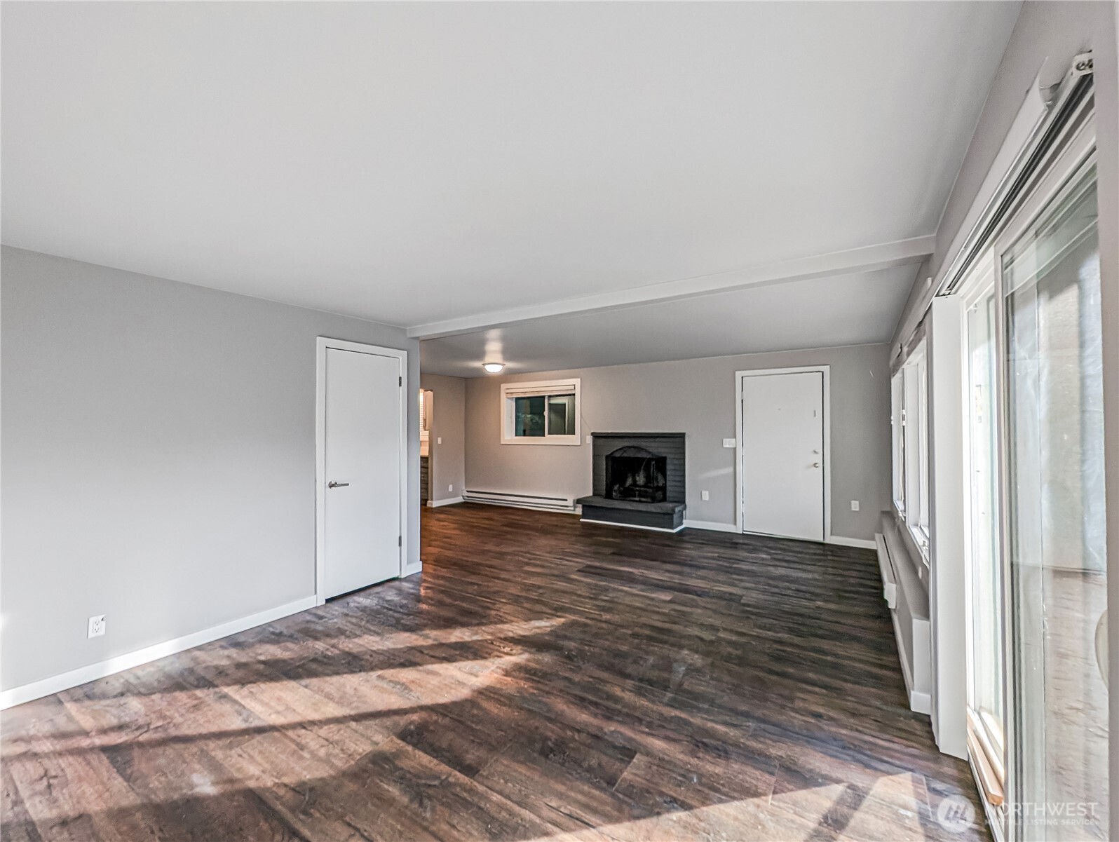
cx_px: 560
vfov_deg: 90.0
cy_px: 421
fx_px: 421
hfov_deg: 106.1
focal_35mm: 13
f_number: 2.2
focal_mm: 1.95
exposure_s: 1/60
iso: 55
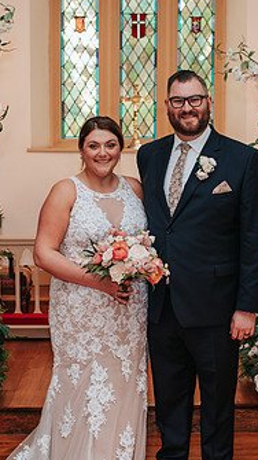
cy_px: 288
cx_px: 160
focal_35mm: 74
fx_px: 902
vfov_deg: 28.5
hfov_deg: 16.3
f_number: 3.2
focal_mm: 35
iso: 1000
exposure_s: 1/200
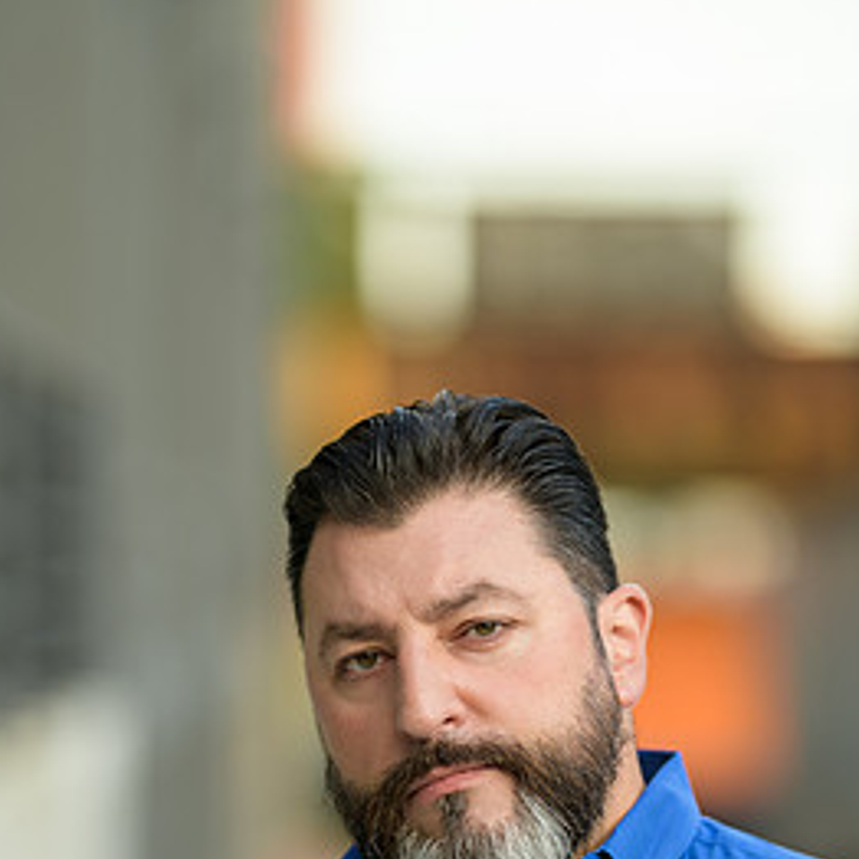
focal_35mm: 197
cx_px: 420
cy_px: 711
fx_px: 5531
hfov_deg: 8.9
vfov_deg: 8.9
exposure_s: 1/250
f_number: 2
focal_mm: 135
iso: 200
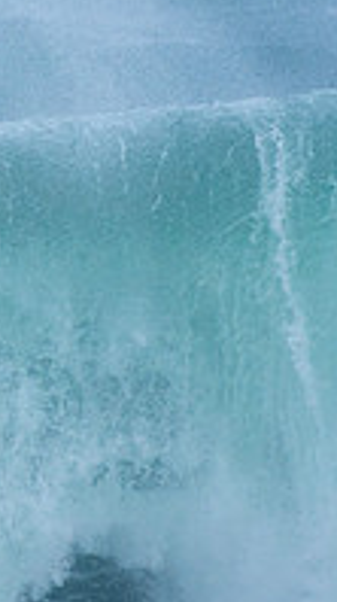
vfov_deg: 0.9
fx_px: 36695
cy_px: 296
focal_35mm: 2304
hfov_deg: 0.5
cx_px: -383
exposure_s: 1/1000
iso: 560
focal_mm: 500
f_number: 5.6
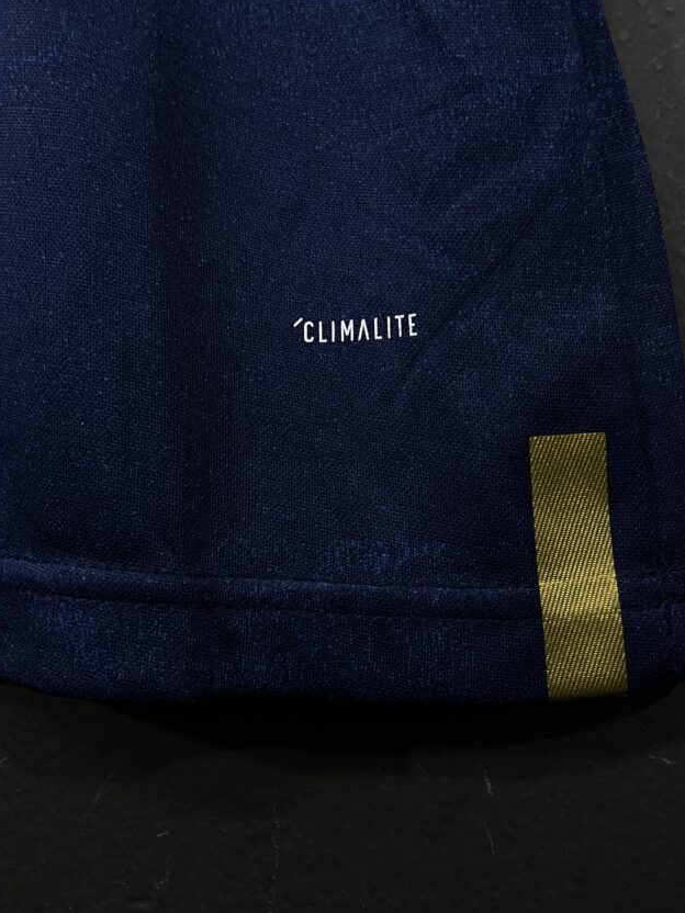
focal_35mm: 32
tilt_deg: +7.6
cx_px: 377
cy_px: 390
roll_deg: +3.8
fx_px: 844
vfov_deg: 56.6
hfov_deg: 44.1
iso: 320
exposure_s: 1/40
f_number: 1.8
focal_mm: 4.25
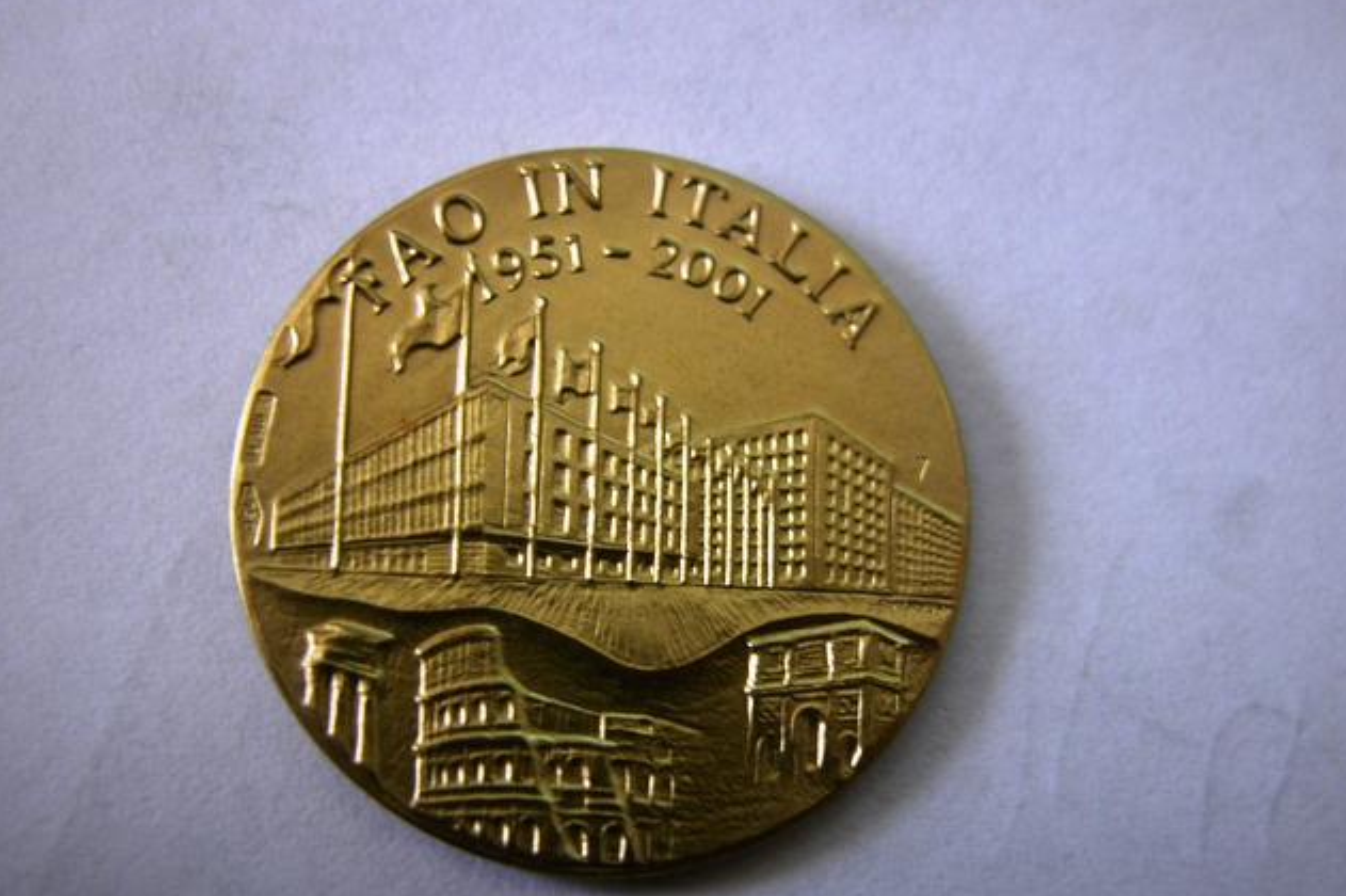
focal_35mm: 57
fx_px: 2130
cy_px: 486
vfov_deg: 23.7
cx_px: 674
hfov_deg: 35.1
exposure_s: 1/8.9
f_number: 3.1
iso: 100
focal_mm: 13.7
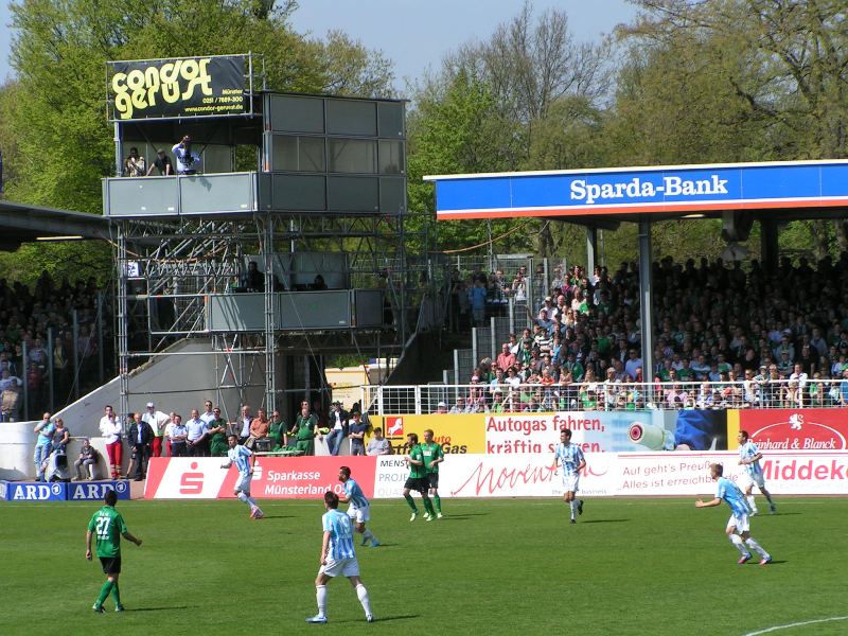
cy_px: 318
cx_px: 424
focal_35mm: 164
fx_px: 4018
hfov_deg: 12.0
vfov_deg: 9.1
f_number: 5.6
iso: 50
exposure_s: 1/500
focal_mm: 25.1
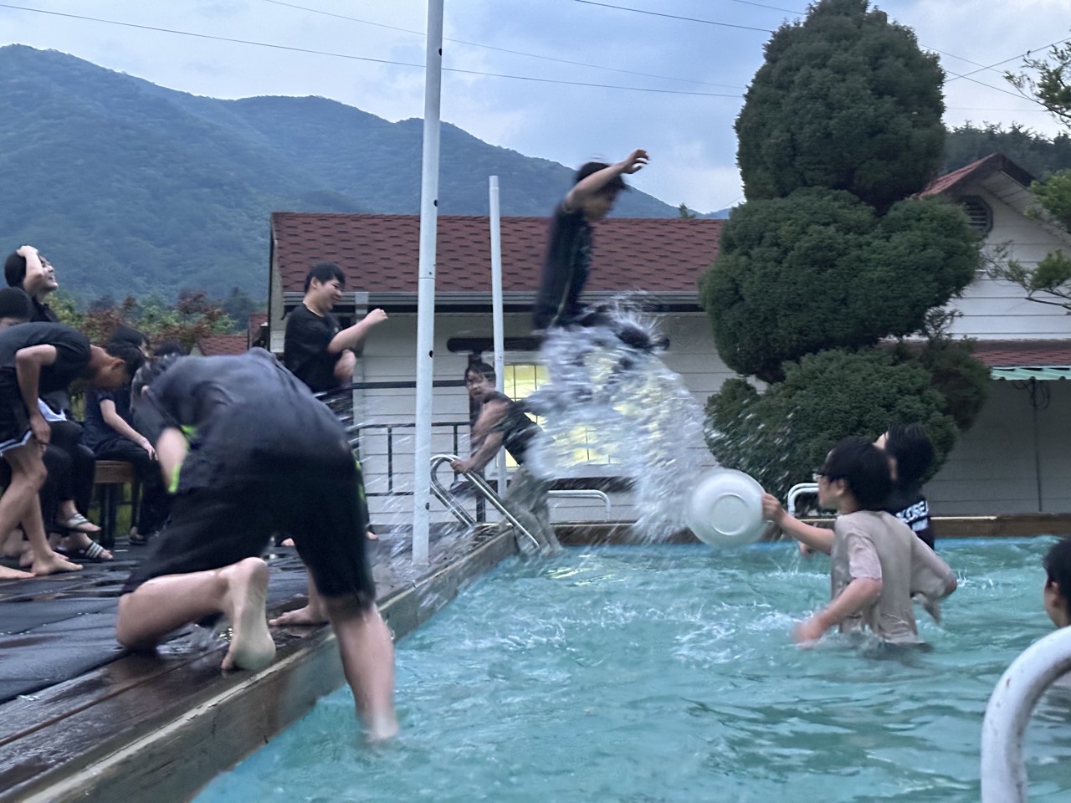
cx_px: 536
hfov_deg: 39.7
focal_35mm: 48
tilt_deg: +3.4
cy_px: 402
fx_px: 1485
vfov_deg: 30.3
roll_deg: +1.4
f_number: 1.78
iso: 640
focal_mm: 6.86
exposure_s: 1/28
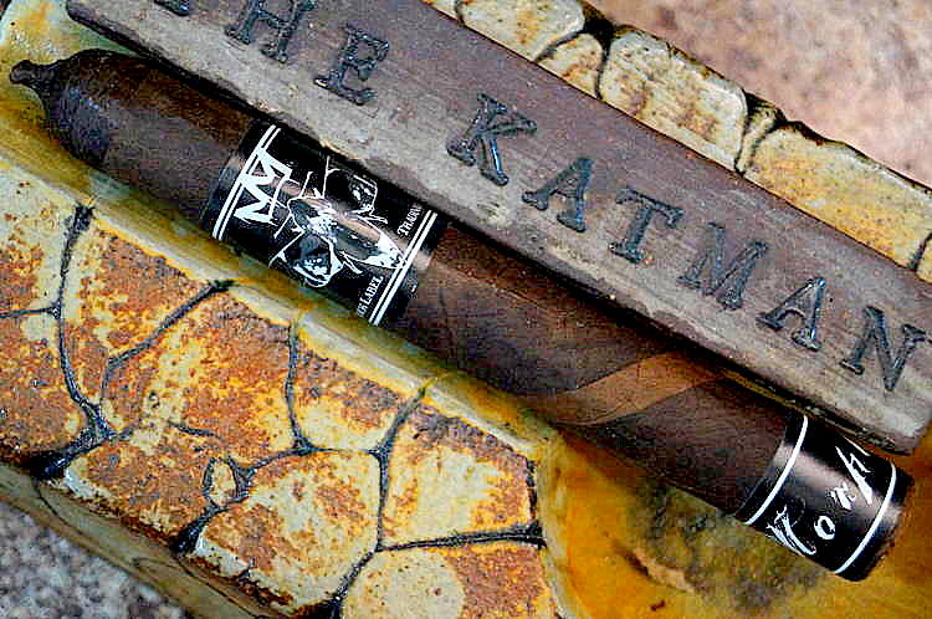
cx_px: 466
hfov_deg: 24.6
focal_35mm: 82
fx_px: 2133
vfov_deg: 16.5
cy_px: 310
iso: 3200
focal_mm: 55
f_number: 5.6
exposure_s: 1/40
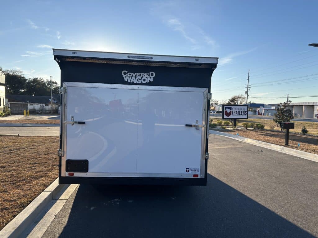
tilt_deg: -2.5
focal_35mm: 26
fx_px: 239
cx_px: 159
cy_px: 119
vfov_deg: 53.1
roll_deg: -1.2
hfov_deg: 67.3
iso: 50
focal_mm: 5.7
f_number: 1.5
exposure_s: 1/2762
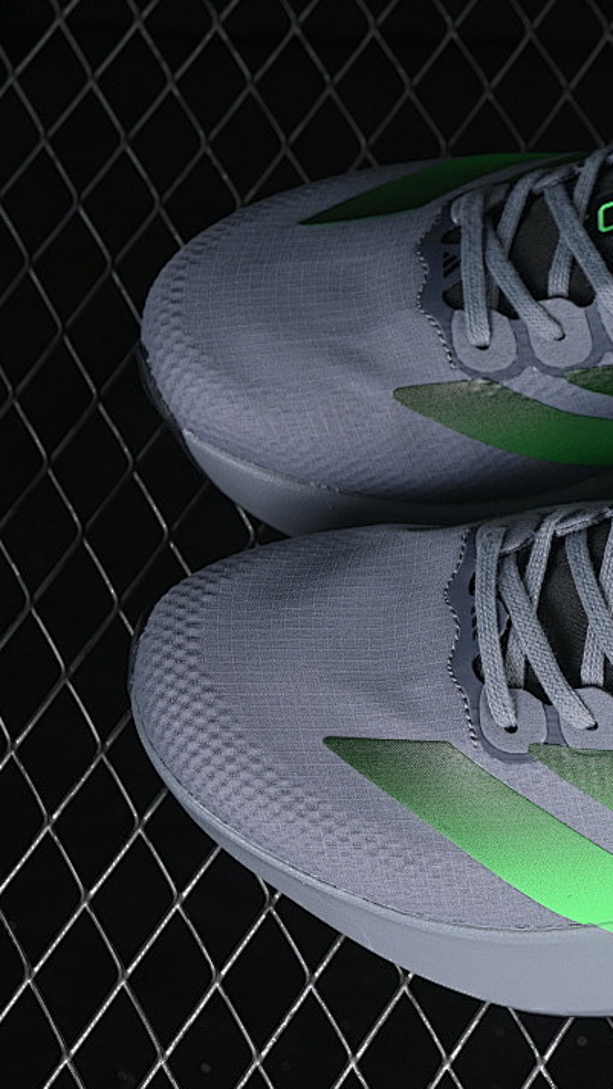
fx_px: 3439
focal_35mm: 119
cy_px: 544
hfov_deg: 10.0
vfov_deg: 18.0
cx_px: 761
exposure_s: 1/60
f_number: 7.1
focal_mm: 50
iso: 160
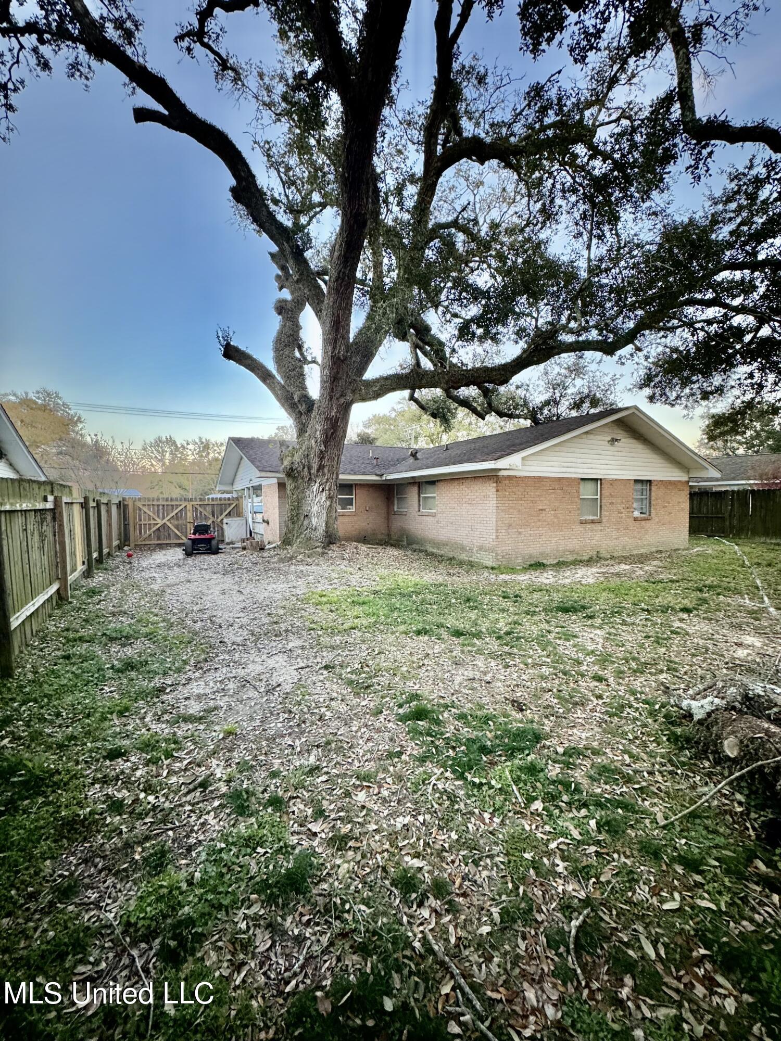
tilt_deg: -4.1
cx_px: 390
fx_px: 421
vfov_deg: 102.1
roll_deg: +0.9
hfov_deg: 85.7
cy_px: 520
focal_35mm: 14
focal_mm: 2.22
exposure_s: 1/99
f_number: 2.2
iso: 320
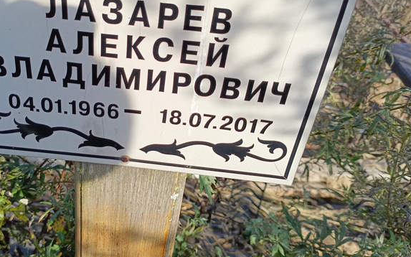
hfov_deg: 52.1
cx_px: 148
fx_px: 414
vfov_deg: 34.2
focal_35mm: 37
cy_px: 93
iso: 118
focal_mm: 4.76
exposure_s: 1/572
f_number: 1.69
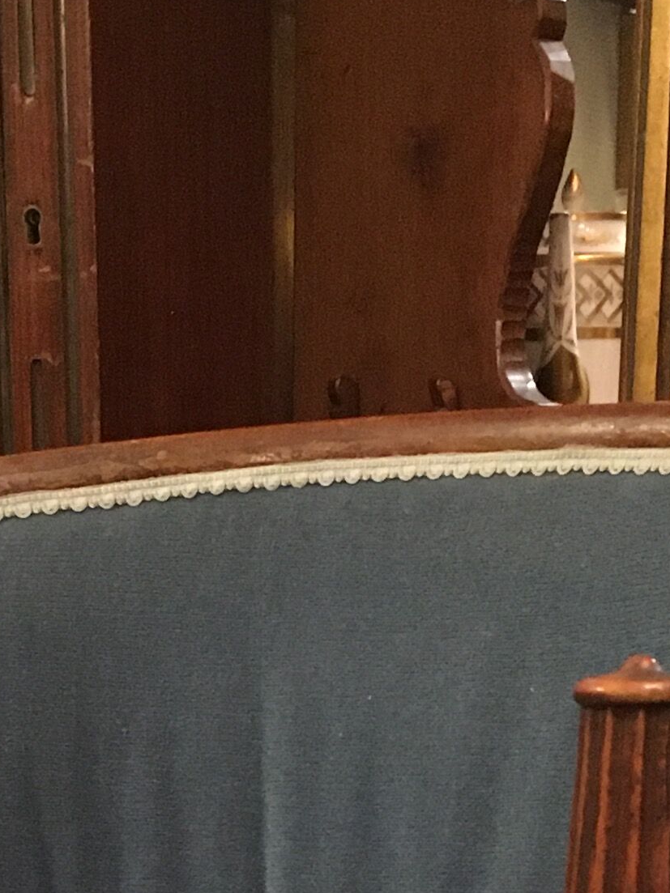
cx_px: 181
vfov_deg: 16.7
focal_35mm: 106
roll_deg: -0.3
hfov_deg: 13.9
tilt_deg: -16.6
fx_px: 2736
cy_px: 1376
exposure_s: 1/17
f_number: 2.2
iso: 500
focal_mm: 4.15
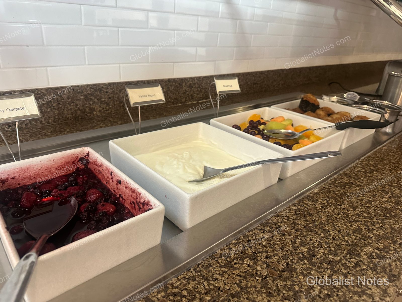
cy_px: 151
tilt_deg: -22.9
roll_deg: -5.0
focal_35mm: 24
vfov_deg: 56.8
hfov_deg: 71.6
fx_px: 279
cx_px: 201
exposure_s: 1/60
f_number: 1.78
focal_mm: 6.86
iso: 500
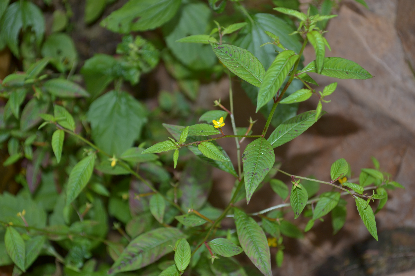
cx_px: 208
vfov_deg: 16.6
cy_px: 138
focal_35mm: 82
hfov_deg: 24.6
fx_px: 951
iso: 100
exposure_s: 1/200
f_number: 5.6
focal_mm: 55
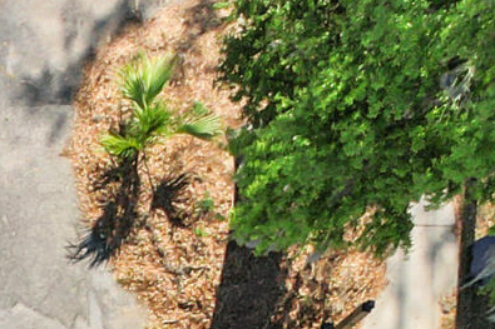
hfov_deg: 10.4
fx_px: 2295
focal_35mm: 167
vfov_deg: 6.8
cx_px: -741
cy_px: 1216
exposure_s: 1/1600
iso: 100
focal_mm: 8.38
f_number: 2.8
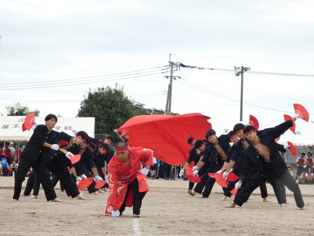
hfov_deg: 14.9
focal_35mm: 132
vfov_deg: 11.2
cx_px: 157
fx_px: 1197
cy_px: 118
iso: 80
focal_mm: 23.7
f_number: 5.2
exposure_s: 1/125
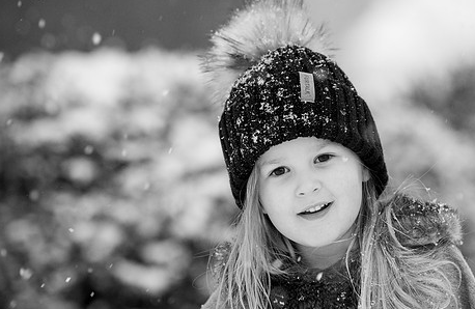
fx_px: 3523
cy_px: 160
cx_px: 281
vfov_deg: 5.0
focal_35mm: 269
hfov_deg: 7.7
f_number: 4
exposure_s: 1/250
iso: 3200
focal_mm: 200
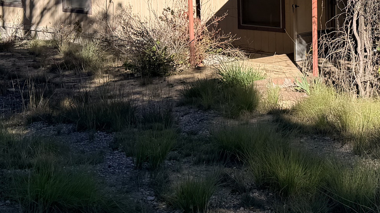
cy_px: 16
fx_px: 766
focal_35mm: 76
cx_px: 376
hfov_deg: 26.5
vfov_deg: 15.7
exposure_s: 1/3759
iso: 80
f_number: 1.78
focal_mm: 6.76
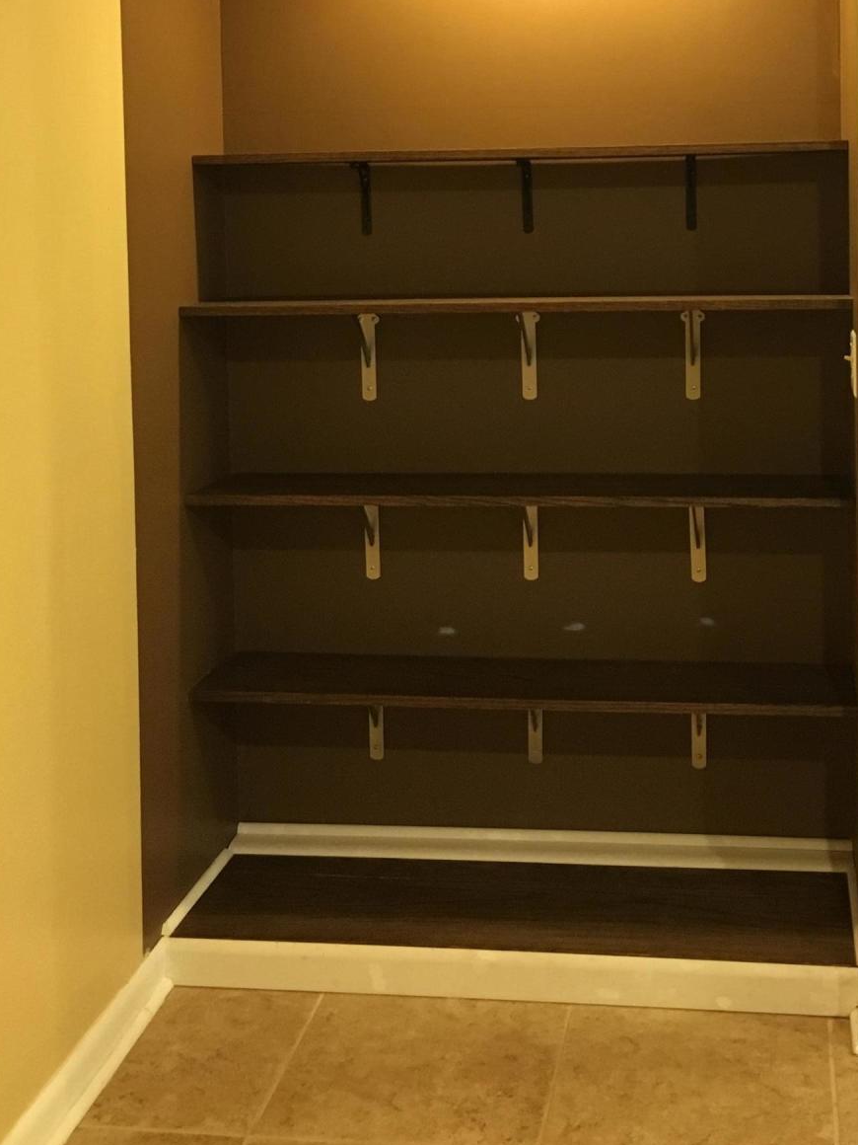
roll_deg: +0.4
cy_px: 242
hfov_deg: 29.0
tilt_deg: -2.9
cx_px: 538
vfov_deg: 37.0
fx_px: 1652
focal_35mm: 50
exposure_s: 1/15
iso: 200
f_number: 2.2
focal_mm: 4.15
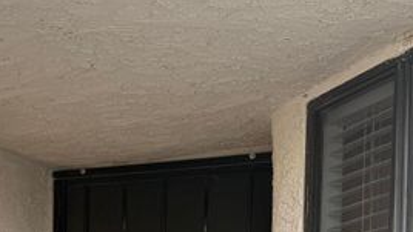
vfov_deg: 16.3
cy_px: 385
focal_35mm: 65
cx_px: 136
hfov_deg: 32.1
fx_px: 712
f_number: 1.78
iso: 64
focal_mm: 6.76
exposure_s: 1/178
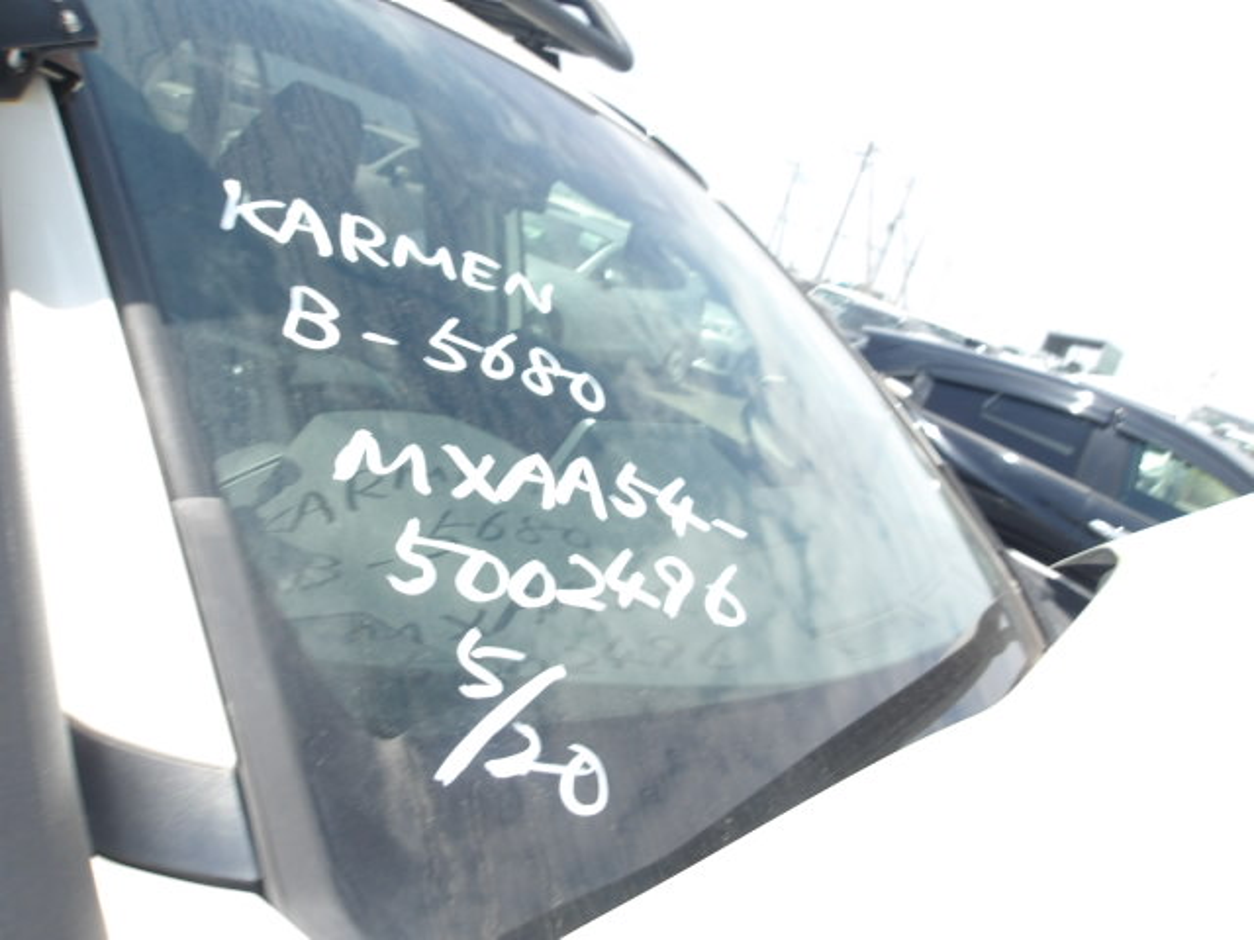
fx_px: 978
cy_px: 470
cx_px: 627
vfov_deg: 51.4
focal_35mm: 27
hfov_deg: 65.3
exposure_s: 1/60
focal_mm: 4.9
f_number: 10.4
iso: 100
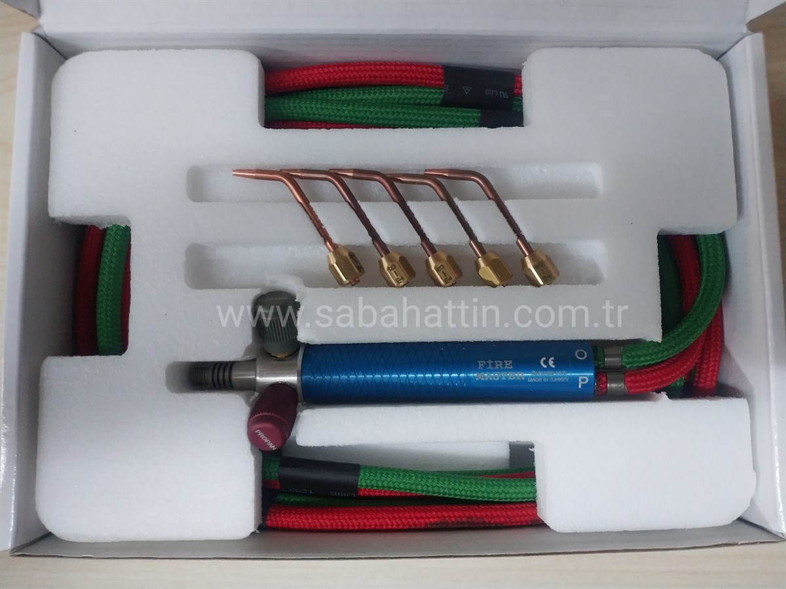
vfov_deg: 44.2
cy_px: 294
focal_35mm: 32
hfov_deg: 56.8
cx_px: 393
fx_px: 727
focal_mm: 4.5
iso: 444
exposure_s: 1/25
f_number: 2
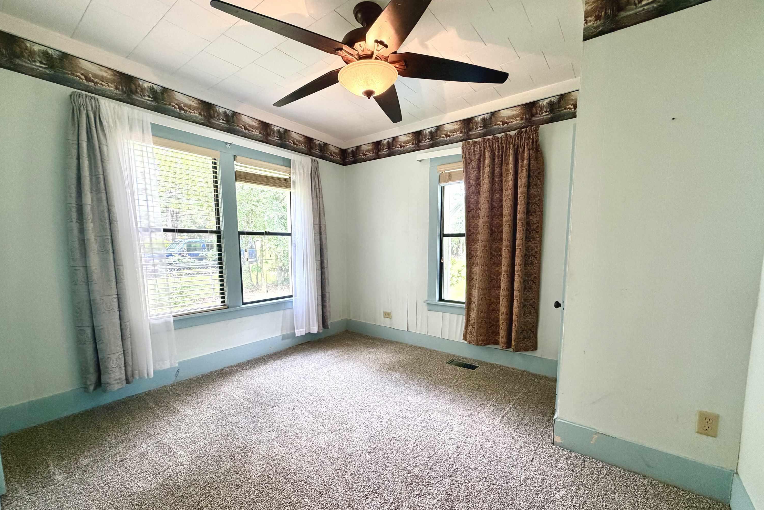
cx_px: 384
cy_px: 285
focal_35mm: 15
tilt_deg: -7.6
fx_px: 318
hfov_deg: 100.4
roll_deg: +0.3
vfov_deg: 77.0
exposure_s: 1/60
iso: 250
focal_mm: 2.22
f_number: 2.2
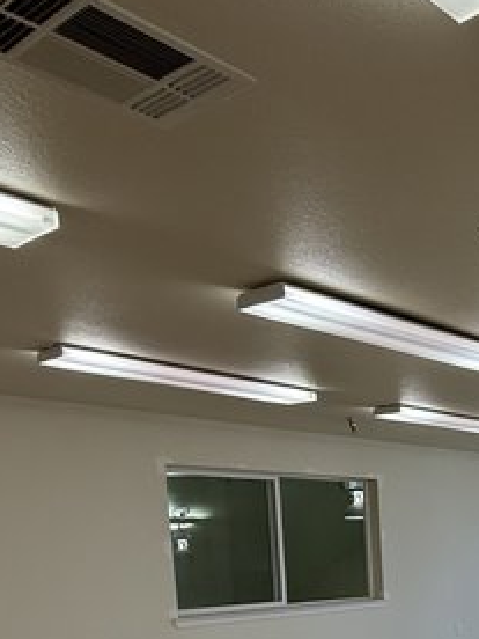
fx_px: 720
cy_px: 618
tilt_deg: -6.5
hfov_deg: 26.7
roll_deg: -0.1
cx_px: 715
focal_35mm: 39
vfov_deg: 42.3
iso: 80
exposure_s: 1/120
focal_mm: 2.22
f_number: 2.2
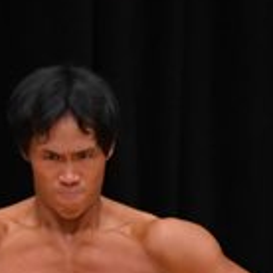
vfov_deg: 1.3
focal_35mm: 1357
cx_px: -331
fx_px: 12108
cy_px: 481
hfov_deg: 1.3
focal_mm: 190
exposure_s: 1/400
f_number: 5.6
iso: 3200
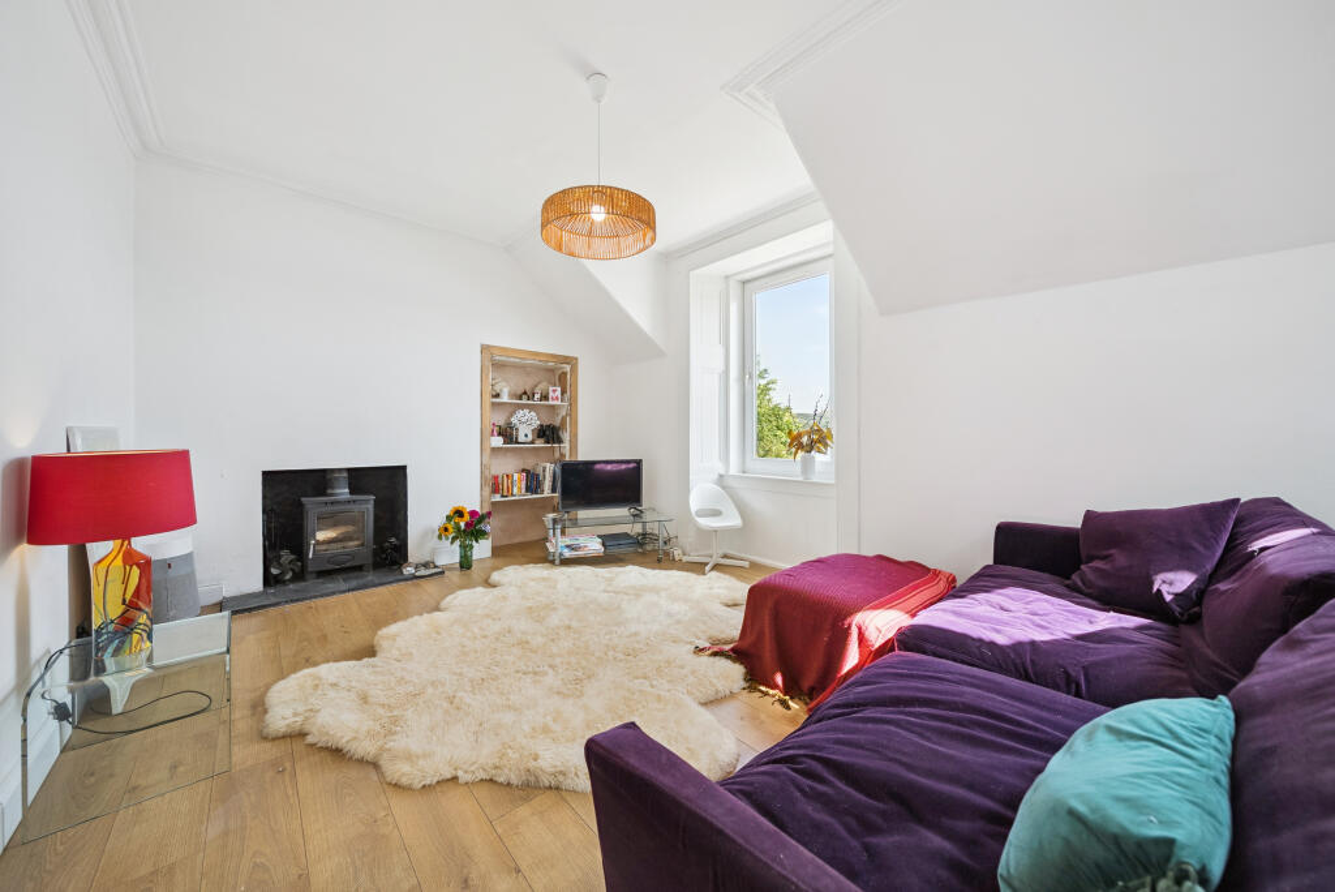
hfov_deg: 112.6
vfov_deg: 90.1
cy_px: 446
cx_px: 668
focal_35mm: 12
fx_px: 445
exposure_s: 1/100
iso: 125
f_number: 4
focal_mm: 12
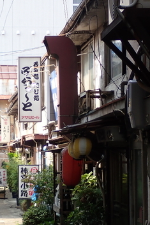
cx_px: 33
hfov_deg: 11.0
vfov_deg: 16.5
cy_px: 133
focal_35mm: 124
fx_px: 774
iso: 100
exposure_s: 1/160
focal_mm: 12.6
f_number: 4
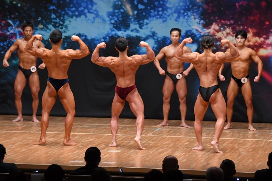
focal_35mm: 202
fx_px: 1525
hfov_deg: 10.2
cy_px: 90
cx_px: 136
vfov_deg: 6.8
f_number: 5.6
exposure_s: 1/400
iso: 6400
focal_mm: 135
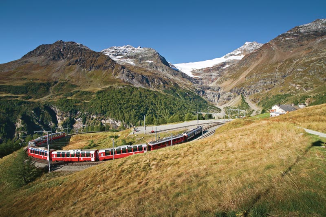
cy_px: 108
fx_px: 154
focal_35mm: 17
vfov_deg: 70.4
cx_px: 163
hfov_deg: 93.3
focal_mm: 17
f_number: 10
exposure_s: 1/640
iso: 200
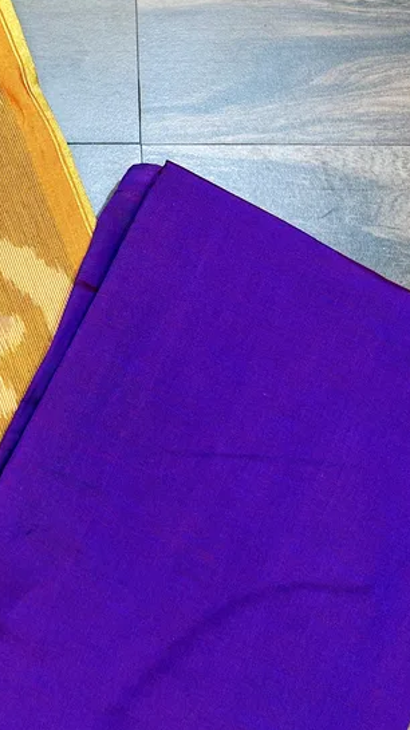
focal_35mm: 52
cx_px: -76
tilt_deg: -76.8
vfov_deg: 39.3
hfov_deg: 21.5
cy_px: 233
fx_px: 1006
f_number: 1.5
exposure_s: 1/50
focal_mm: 5.7
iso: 80
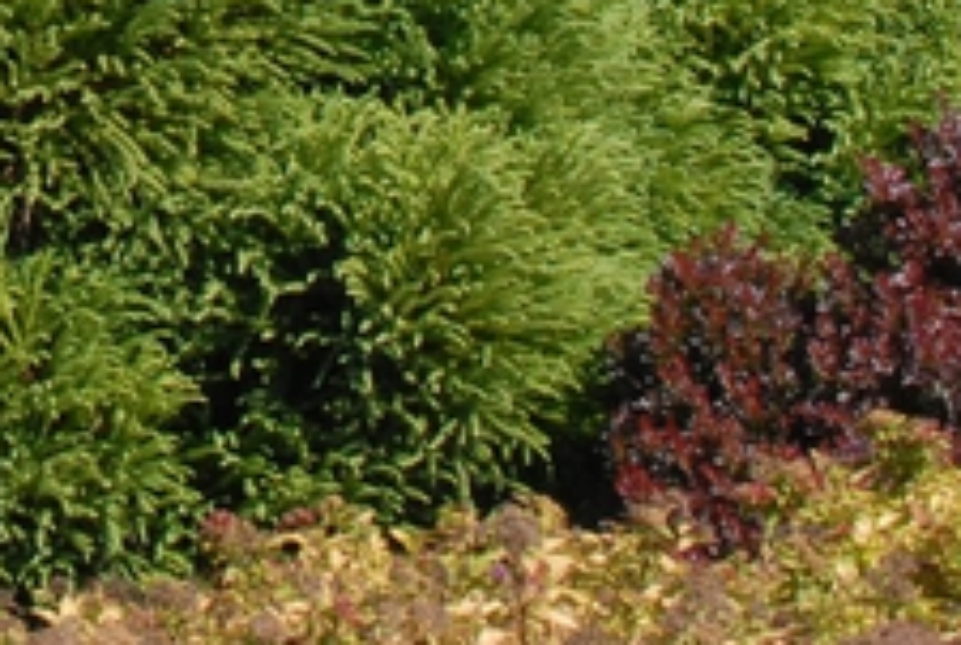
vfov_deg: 7.0
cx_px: -444
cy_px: -660
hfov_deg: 10.4
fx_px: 5109
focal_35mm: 191
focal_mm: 28
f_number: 9
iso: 400
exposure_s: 1/320
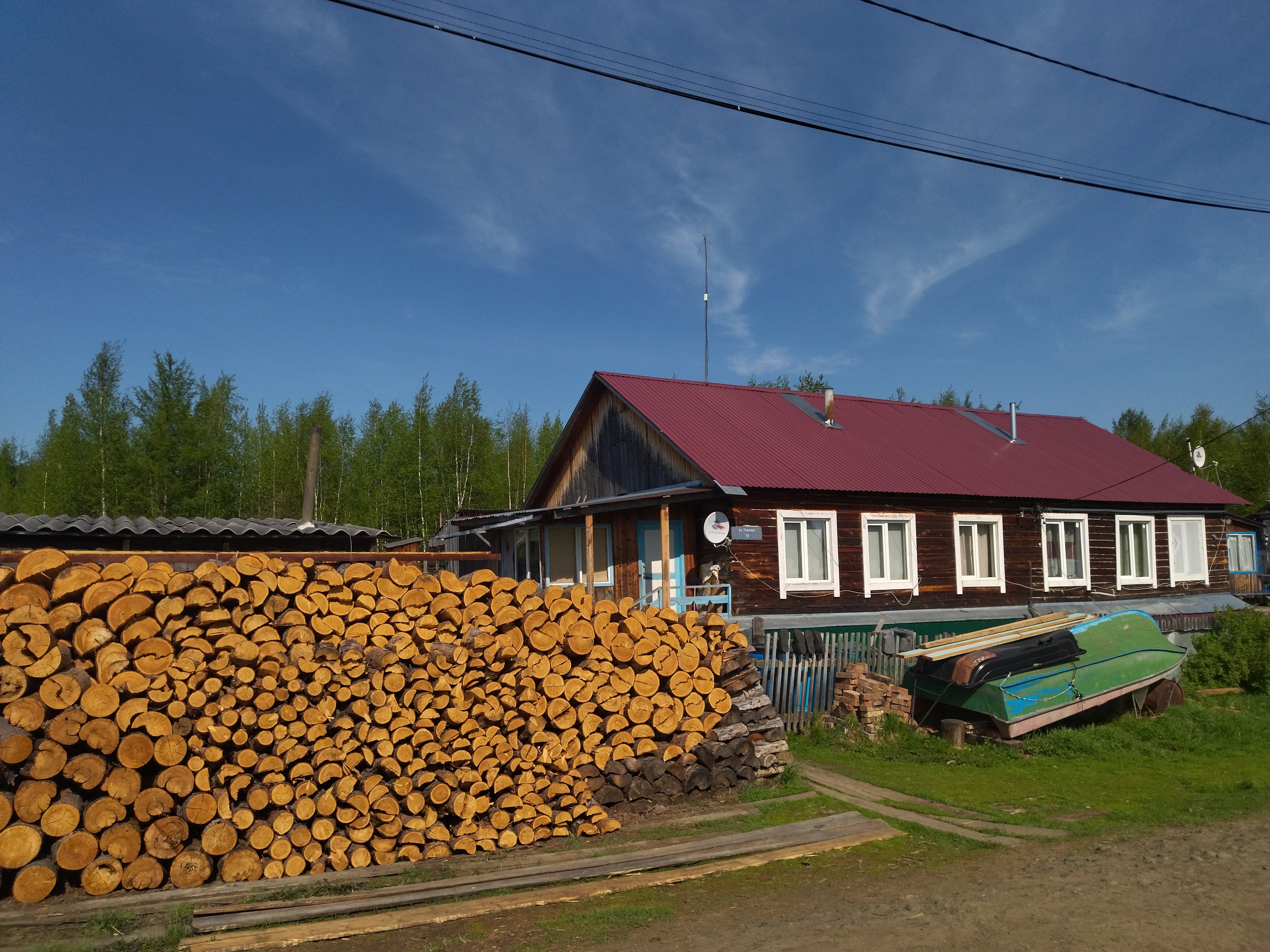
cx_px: 635
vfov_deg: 51.4
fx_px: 991
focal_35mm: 27
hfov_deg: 65.3
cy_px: 476
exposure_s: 1/4437
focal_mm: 4.74
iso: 96
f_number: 1.79
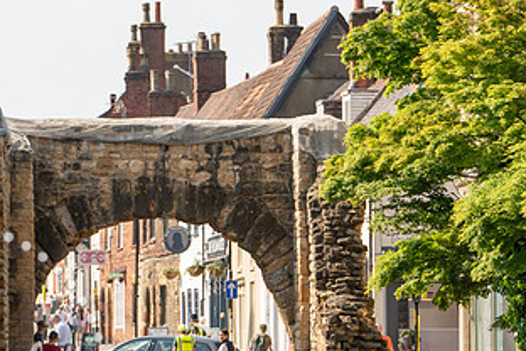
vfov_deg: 5.5
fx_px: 3623
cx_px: 312
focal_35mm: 248
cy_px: 227
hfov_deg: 8.3
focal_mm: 111
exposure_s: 1/640
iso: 200
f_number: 5
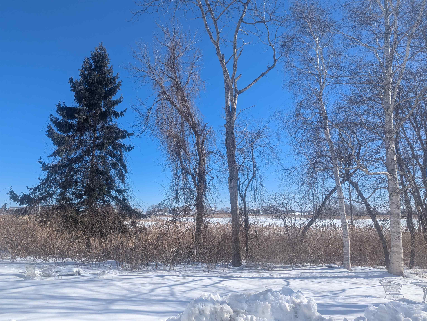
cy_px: 160
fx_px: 296
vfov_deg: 56.9
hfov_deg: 71.5
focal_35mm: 24
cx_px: 214
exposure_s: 1/2410
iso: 43
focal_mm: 6.81
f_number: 1.85
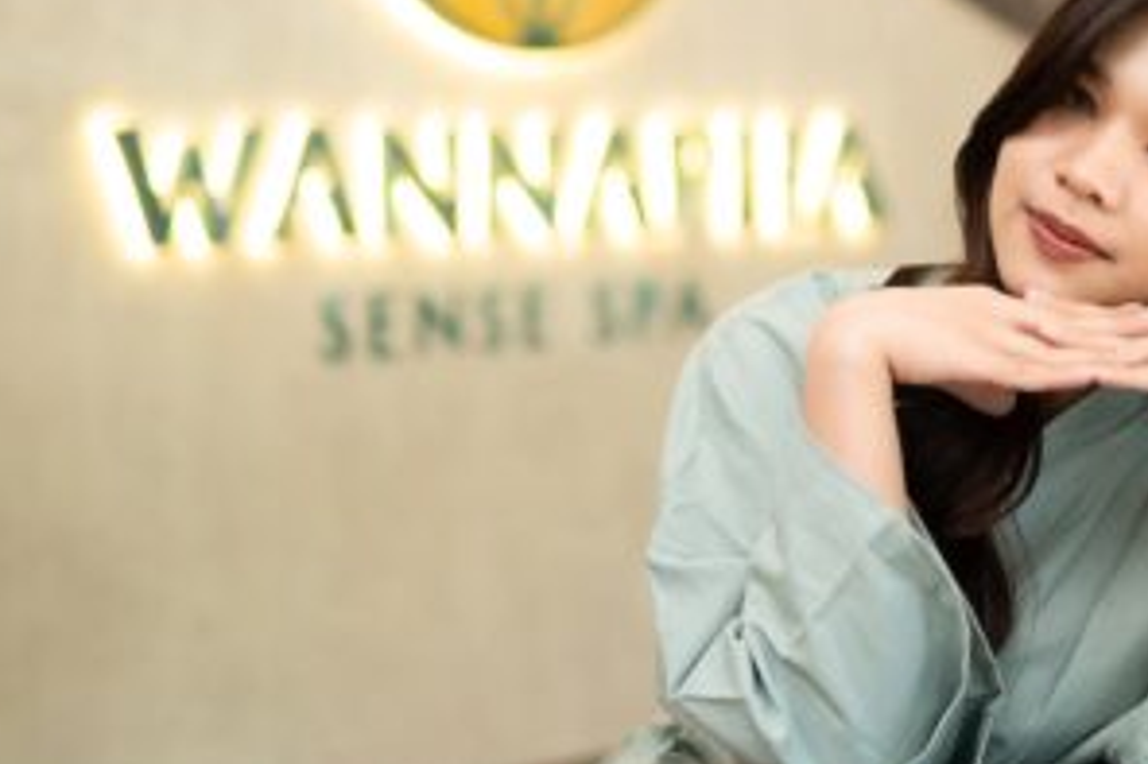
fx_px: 3142
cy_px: 140
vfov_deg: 13.8
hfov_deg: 20.7
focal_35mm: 99
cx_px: 690
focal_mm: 50.3
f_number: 1.4
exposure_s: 1/200
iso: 400
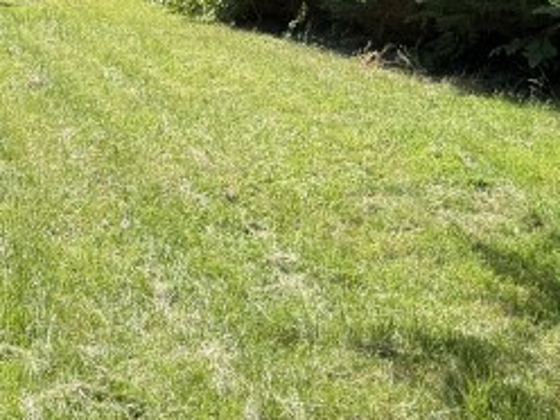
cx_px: 27
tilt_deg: -2.4
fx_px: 1602
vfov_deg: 14.7
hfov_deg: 19.4
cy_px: 11
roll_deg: +0.0
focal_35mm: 99
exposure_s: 1/1689
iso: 80
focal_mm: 6.76
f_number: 1.78
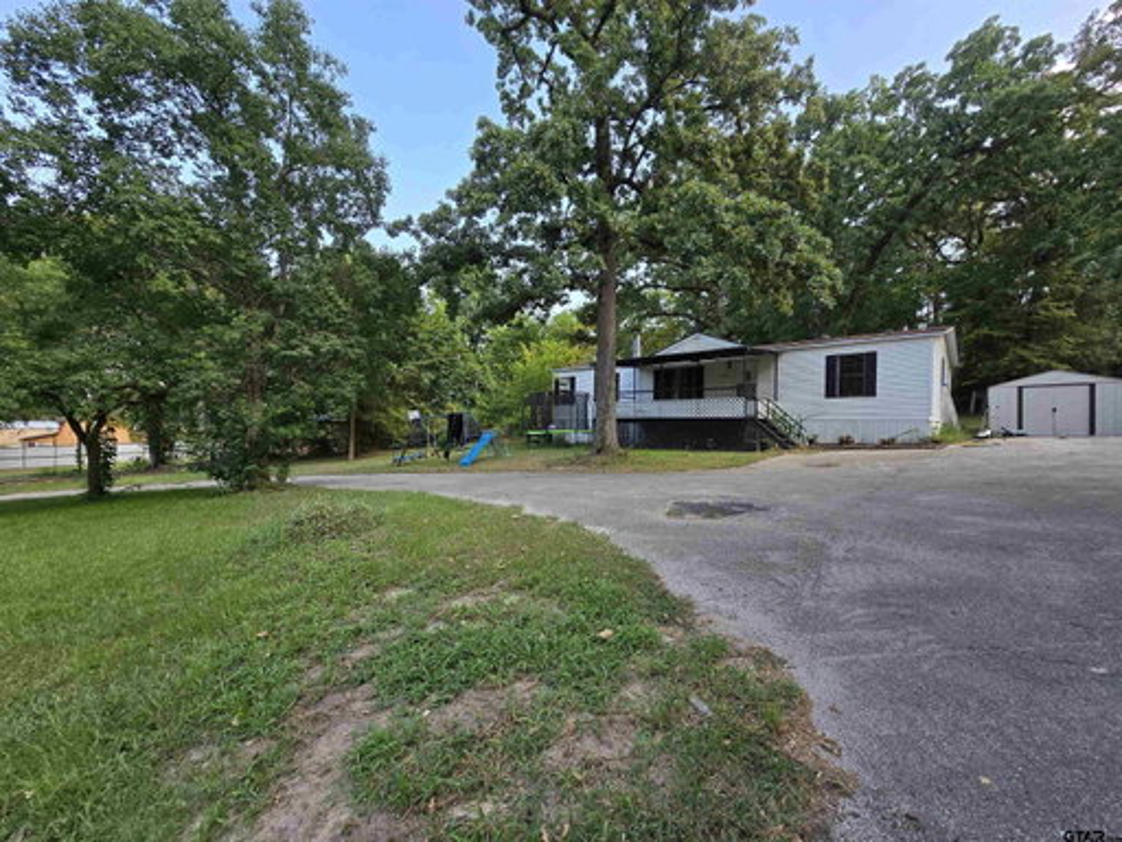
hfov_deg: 106.2
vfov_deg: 89.9
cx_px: 561
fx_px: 421
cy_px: 421
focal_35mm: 13
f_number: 2.2
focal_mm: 2.2
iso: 50
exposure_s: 1/337
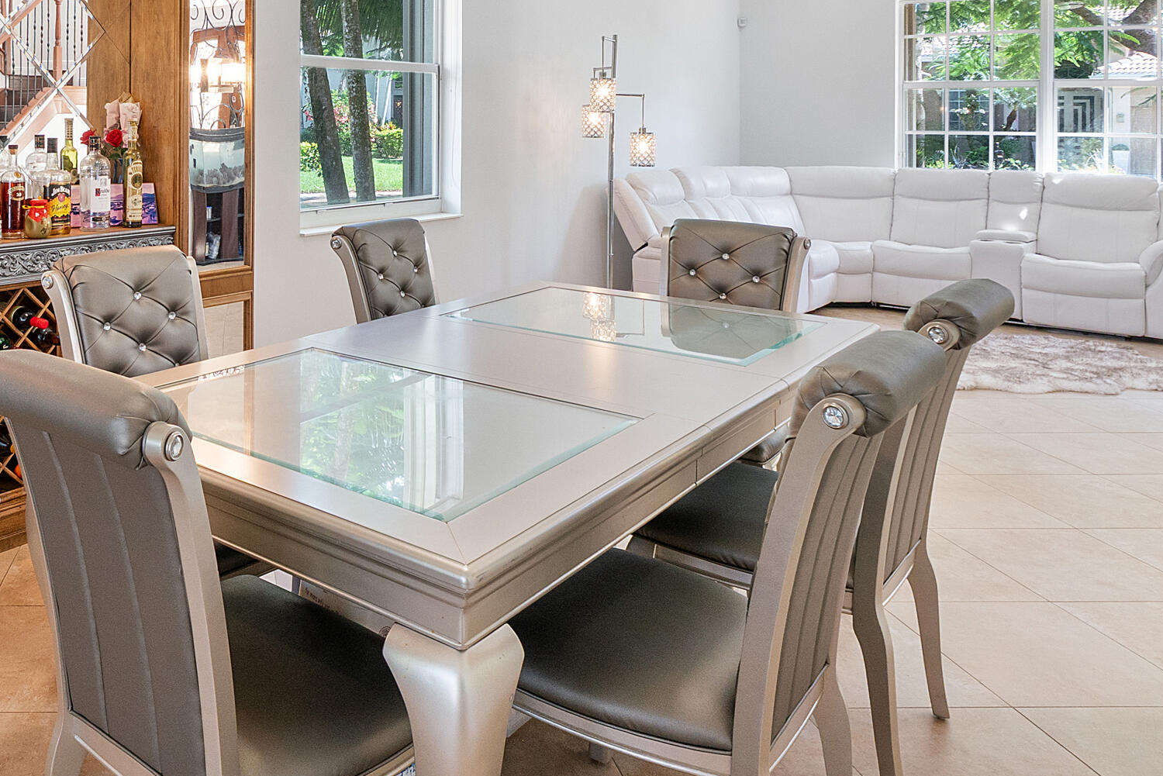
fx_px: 969
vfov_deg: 41.1
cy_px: 118
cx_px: 245
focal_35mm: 30
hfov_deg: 57.6
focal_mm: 10
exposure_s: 1/30
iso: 500
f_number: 8
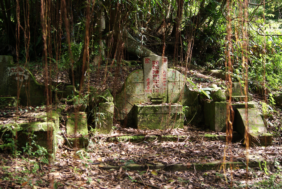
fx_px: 353
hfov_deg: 43.6
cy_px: 94
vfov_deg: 29.9
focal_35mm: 45
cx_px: 141
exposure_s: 1/60
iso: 125
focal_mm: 30
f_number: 4.5
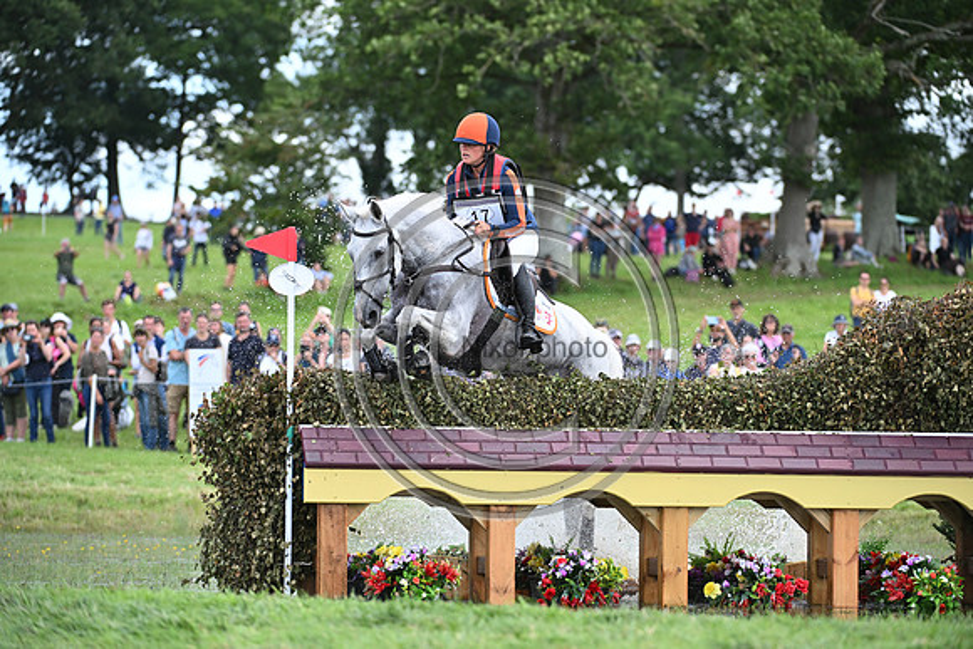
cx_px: 486
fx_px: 5407
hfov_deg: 10.3
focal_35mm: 200
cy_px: 324
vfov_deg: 6.9
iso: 900
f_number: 5
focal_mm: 200
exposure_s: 1/1600
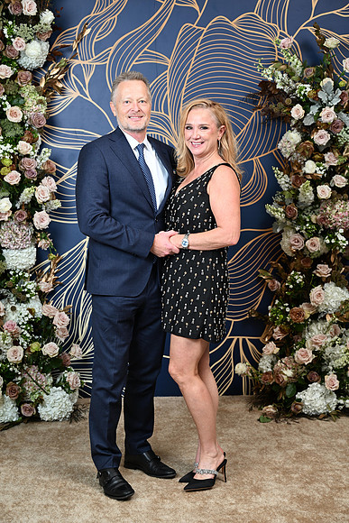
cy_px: 262
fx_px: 872
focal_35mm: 60
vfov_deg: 33.4
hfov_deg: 22.6
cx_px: 174
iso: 125
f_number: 5.6
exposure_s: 1/125
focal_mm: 60
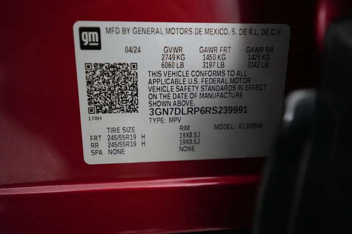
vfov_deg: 46.4
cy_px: 117
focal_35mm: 28
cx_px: 176
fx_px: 274
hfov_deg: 65.5
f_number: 2.8
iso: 10000
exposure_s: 1/160
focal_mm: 28
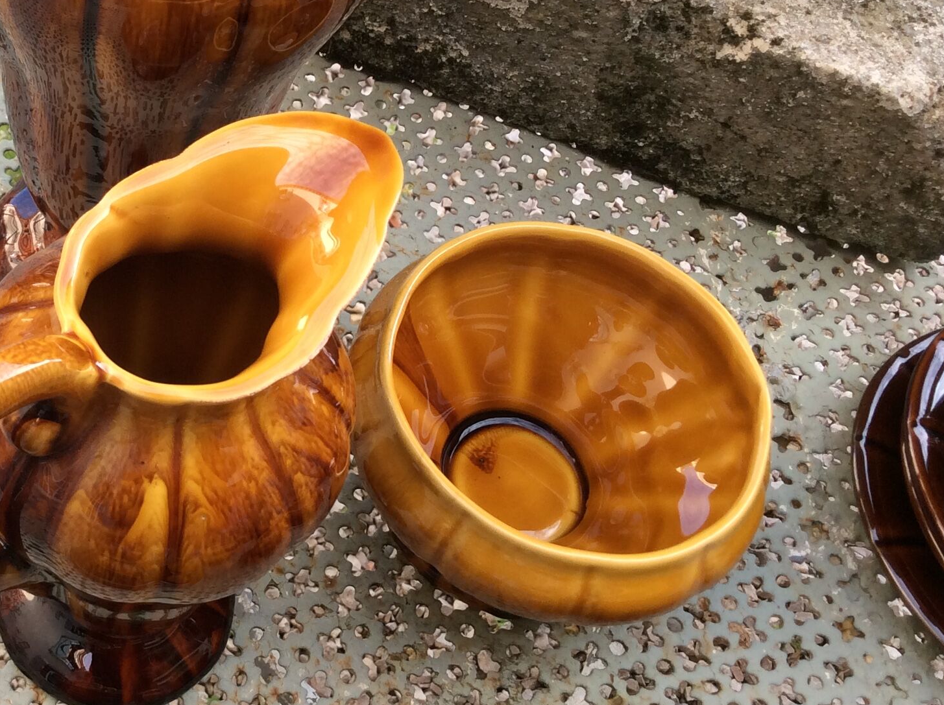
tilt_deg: -58.1
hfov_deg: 32.4
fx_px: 1552
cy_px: 195
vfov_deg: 25.4
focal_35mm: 57
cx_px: 123
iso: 32
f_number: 2.4
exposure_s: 1/125
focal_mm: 3.3
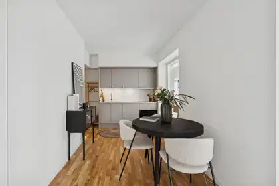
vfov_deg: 74.6
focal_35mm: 16
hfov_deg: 97.6
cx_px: 140
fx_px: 122
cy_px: 93
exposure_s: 1/30
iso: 200
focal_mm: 10.5
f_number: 8
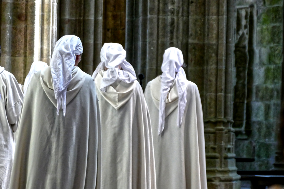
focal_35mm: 255
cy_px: 94
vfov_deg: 5.4
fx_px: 2012
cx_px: 142
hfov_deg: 8.1
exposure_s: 1/125
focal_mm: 92.9
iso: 1250
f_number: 4
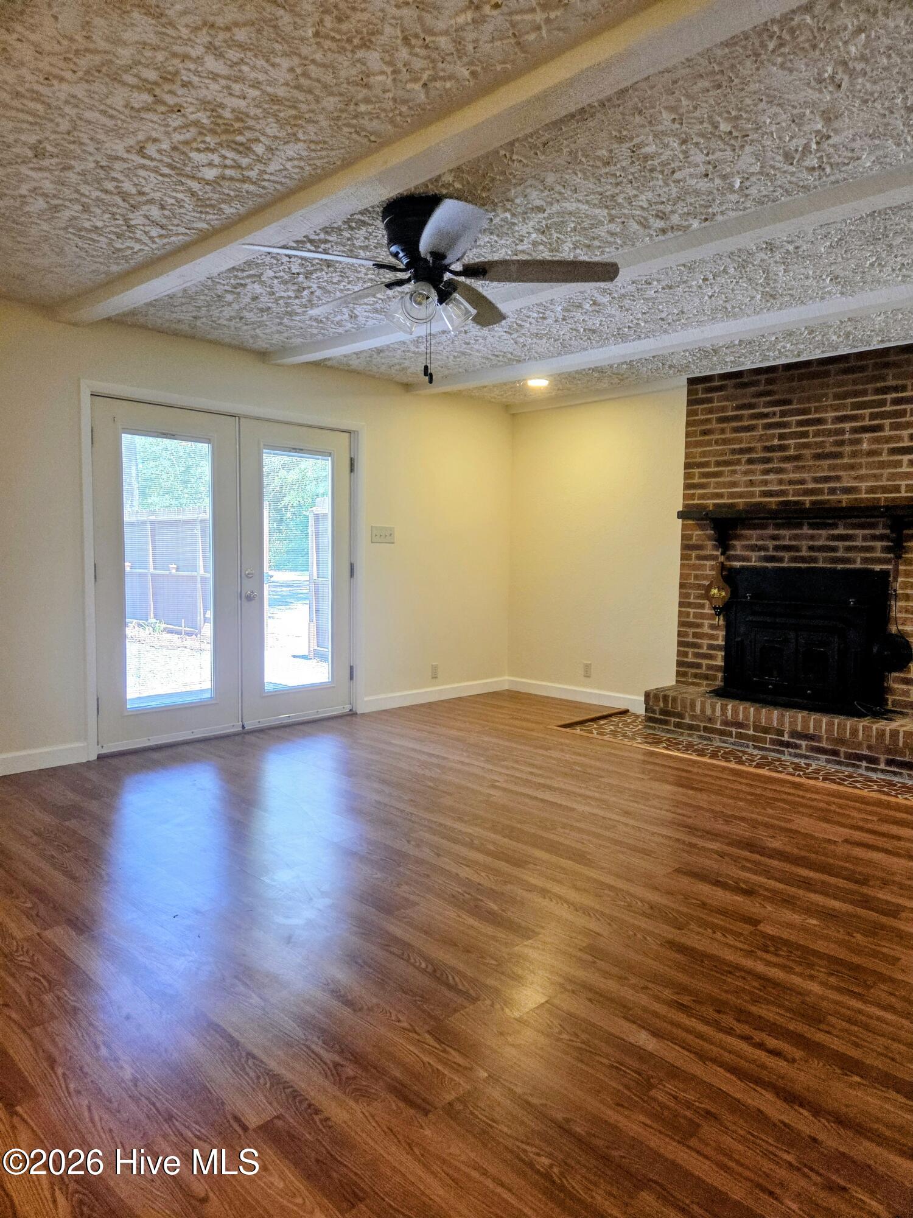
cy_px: 609
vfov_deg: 73.9
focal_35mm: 23
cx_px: 456
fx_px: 809
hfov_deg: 58.9
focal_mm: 5.4
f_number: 1.8
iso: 200
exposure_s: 1/180
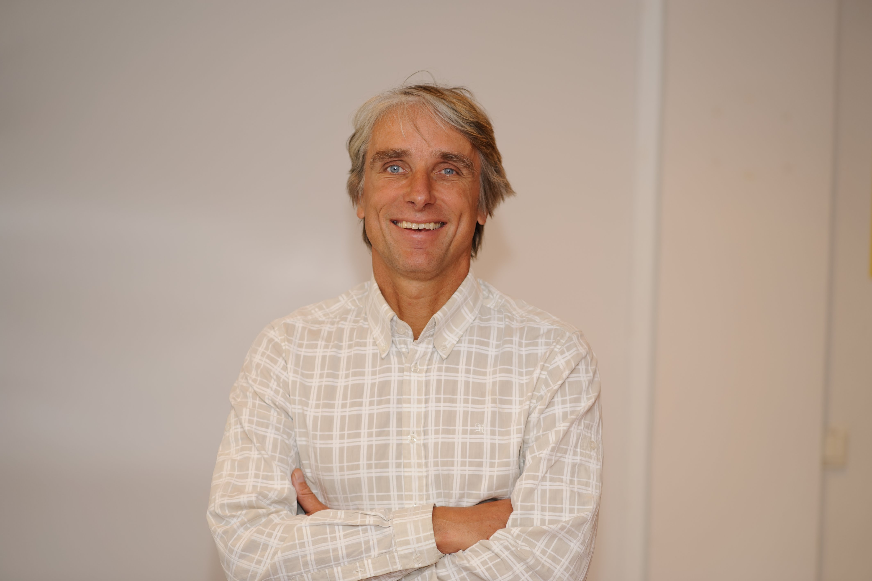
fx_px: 2542
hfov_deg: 19.5
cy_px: 290
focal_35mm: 105
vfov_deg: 13.0
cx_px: 436
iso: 200
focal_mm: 105
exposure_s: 1/60
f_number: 2.5
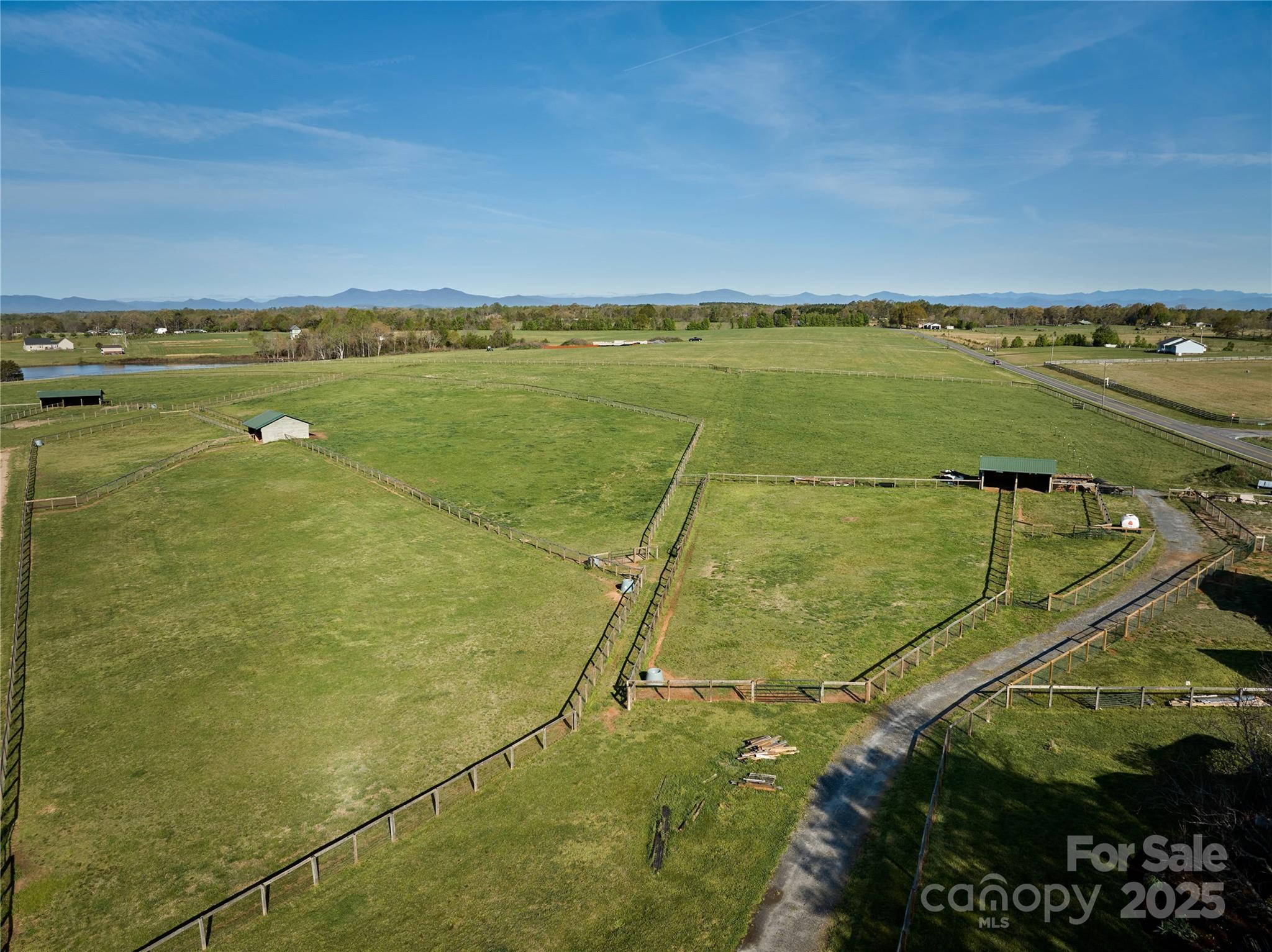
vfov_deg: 56.8
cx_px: 636
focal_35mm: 24
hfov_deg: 71.6
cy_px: 476
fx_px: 881
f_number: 4.5
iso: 100
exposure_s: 1/800
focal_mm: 12.29
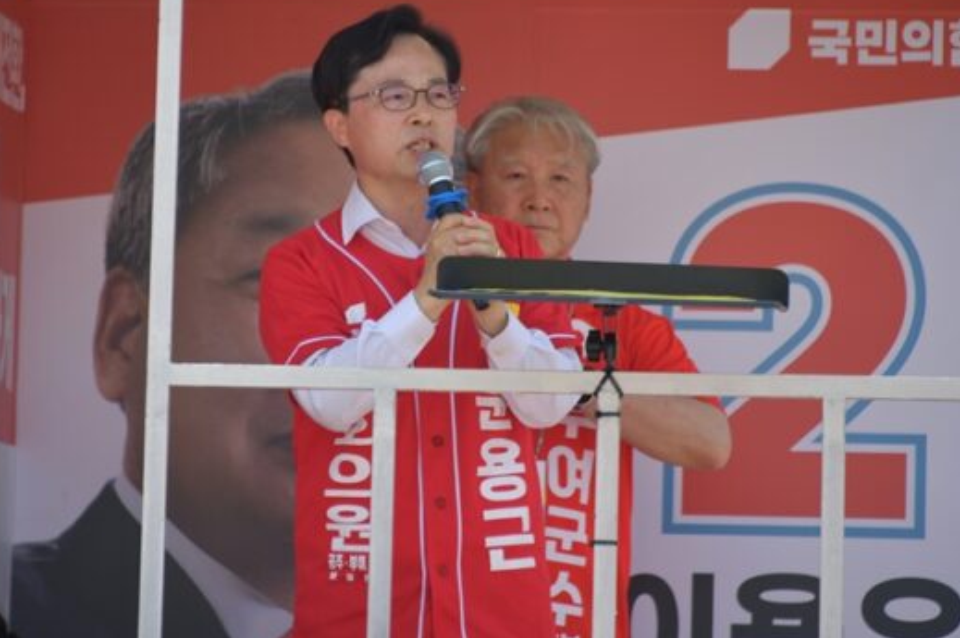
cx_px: 431
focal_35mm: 370
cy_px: 250
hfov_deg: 5.6
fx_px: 9857
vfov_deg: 3.7
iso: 100
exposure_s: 1/200
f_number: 5.6
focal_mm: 300
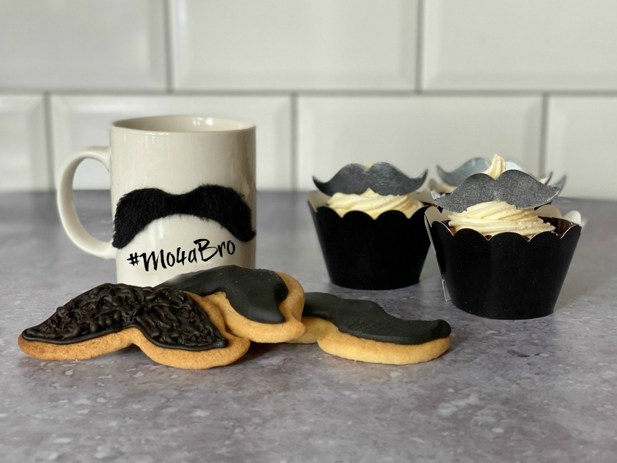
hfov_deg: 36.2
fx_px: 945
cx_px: 310
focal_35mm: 53
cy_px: 228
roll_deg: +0.9
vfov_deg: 27.5
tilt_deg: -12.3
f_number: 2
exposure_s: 1/122
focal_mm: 6
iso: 80
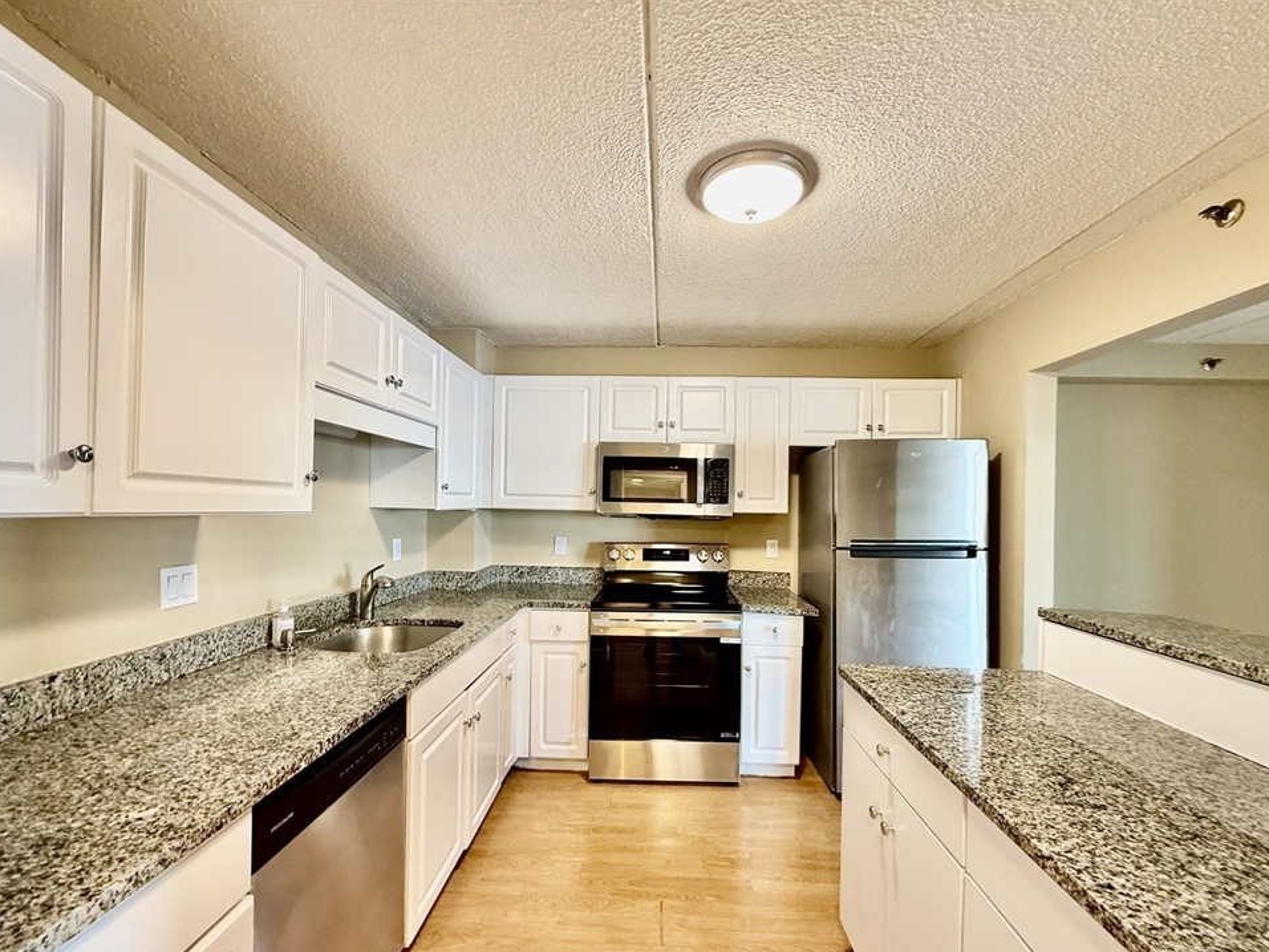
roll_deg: -0.7
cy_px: 509
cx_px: 645
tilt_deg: -0.2
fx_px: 550
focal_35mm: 15
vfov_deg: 81.6
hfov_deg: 98.2
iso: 200
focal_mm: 2.22
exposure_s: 1/60
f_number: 2.2
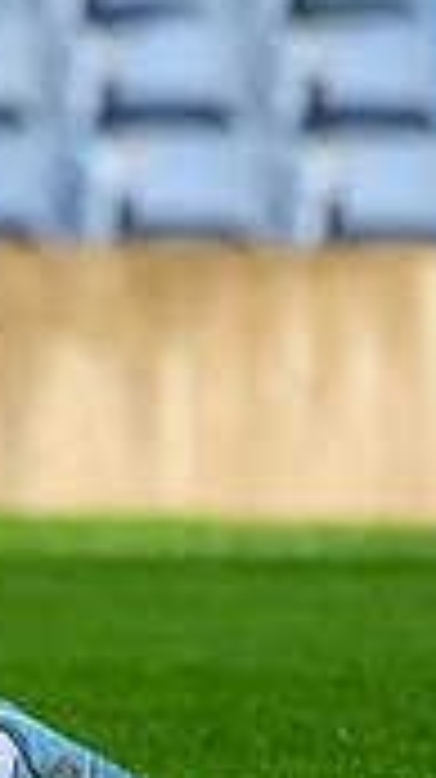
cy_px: 155
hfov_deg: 0.5
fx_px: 53939
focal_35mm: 2618
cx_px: -591
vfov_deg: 0.8
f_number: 4
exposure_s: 1/2000
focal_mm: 560
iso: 1250
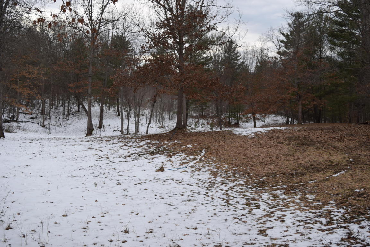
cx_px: 185
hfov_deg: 47.9
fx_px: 416
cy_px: 124
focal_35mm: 40
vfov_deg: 33.0
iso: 100
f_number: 5.6
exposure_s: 1/125
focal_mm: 27
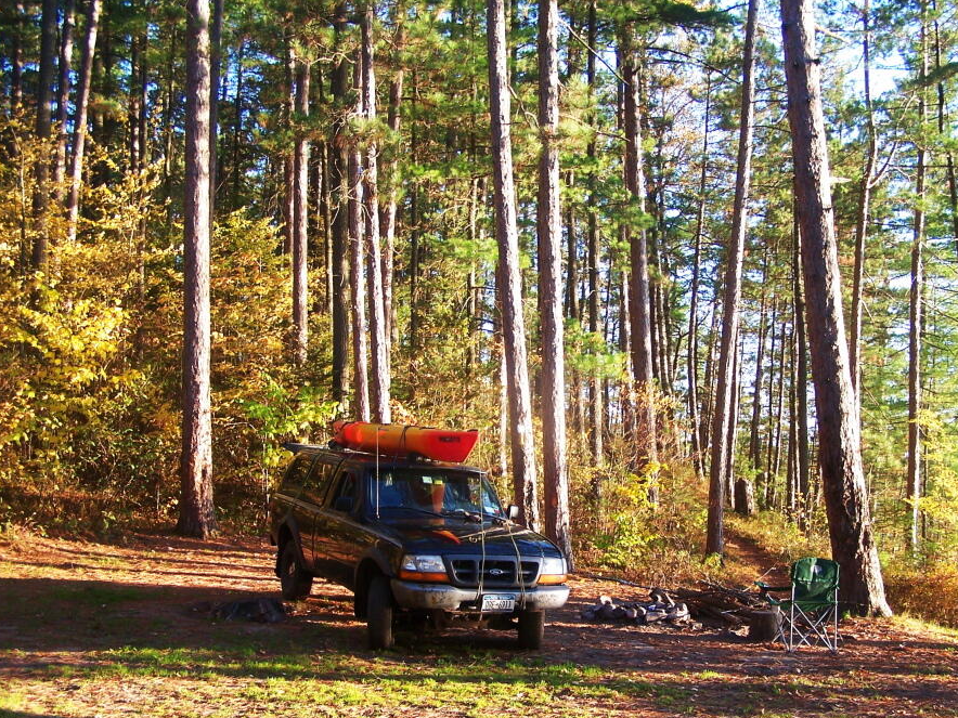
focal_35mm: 44
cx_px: 545
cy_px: 404
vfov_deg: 32.8
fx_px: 1218
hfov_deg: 42.8
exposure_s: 1/80
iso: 80
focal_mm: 6.3
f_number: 2.8
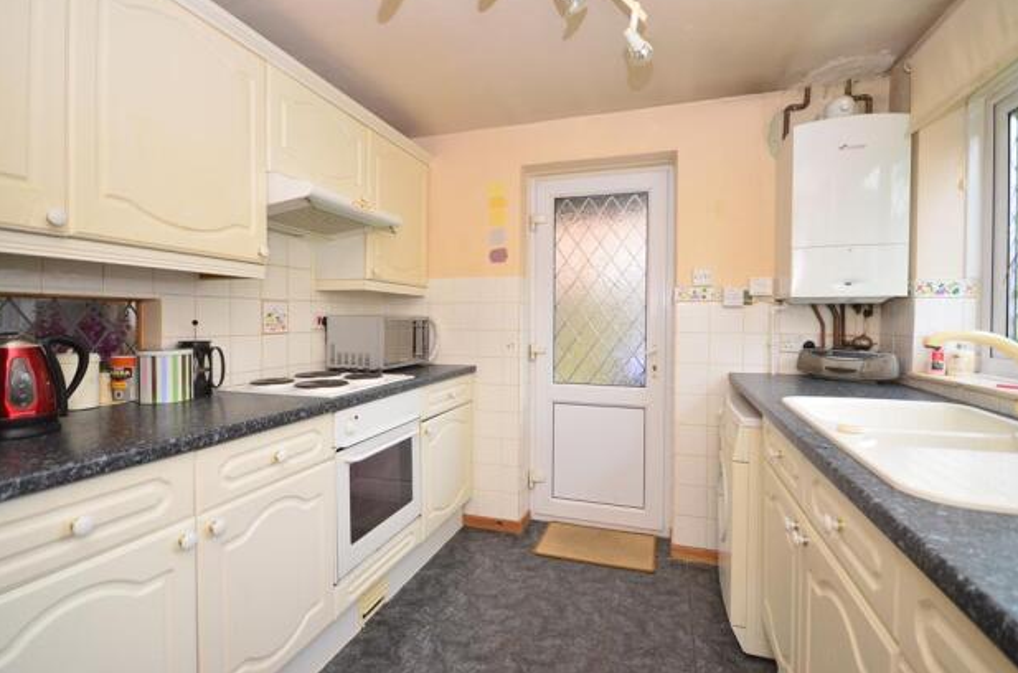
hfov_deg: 91.7
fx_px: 494
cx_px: 508
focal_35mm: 18
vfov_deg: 68.4
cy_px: 320
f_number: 5
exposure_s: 1/20
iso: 200
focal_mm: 11
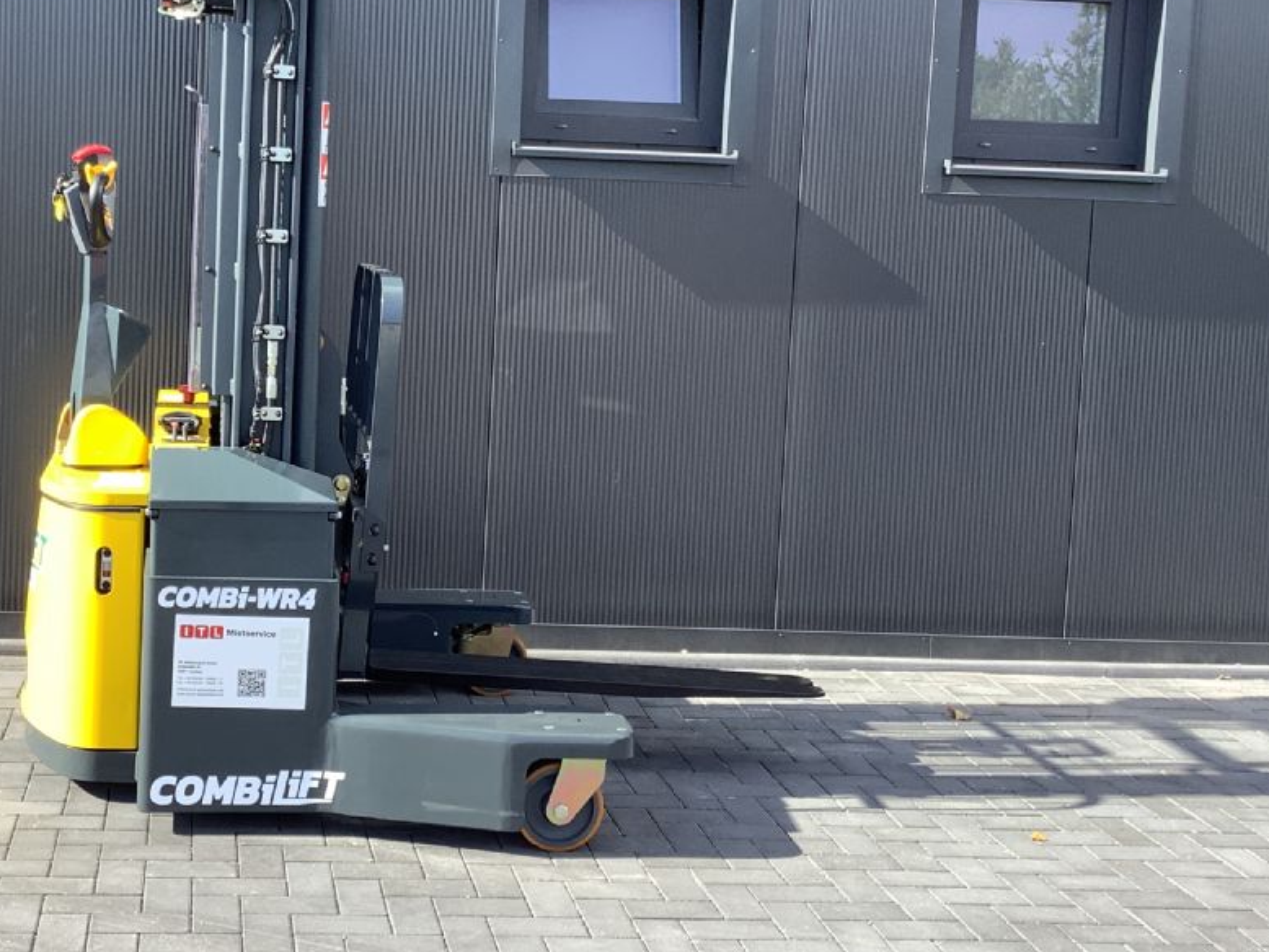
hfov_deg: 36.9
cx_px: 380
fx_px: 1870
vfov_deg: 28.4
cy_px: 339
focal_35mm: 51
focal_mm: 3.3
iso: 25
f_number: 2.4
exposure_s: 1/334
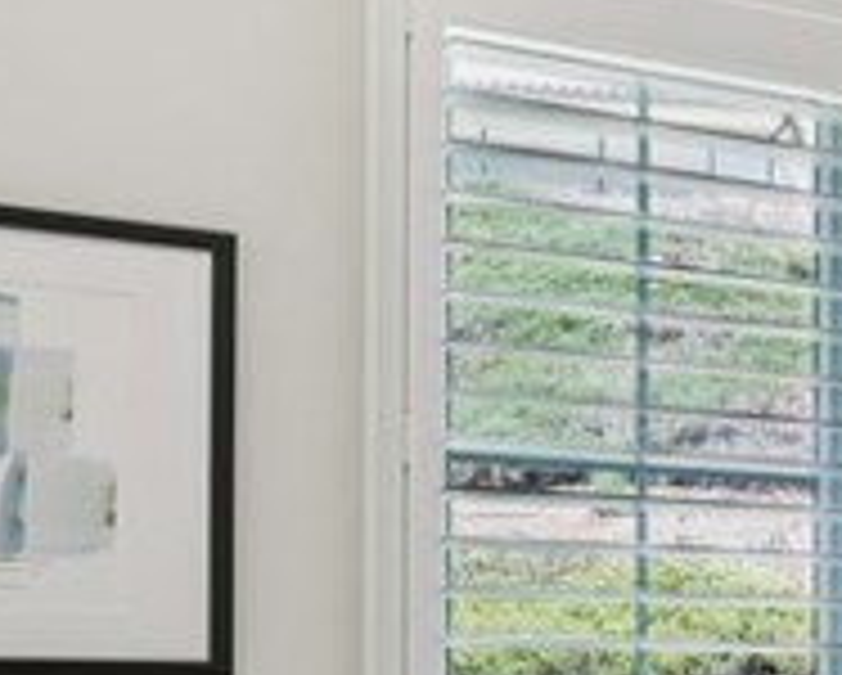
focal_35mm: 86
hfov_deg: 17.6
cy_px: 684
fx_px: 2135
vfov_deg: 17.5
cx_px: 1558
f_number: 13
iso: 100
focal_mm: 16.7
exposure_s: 1/3.33
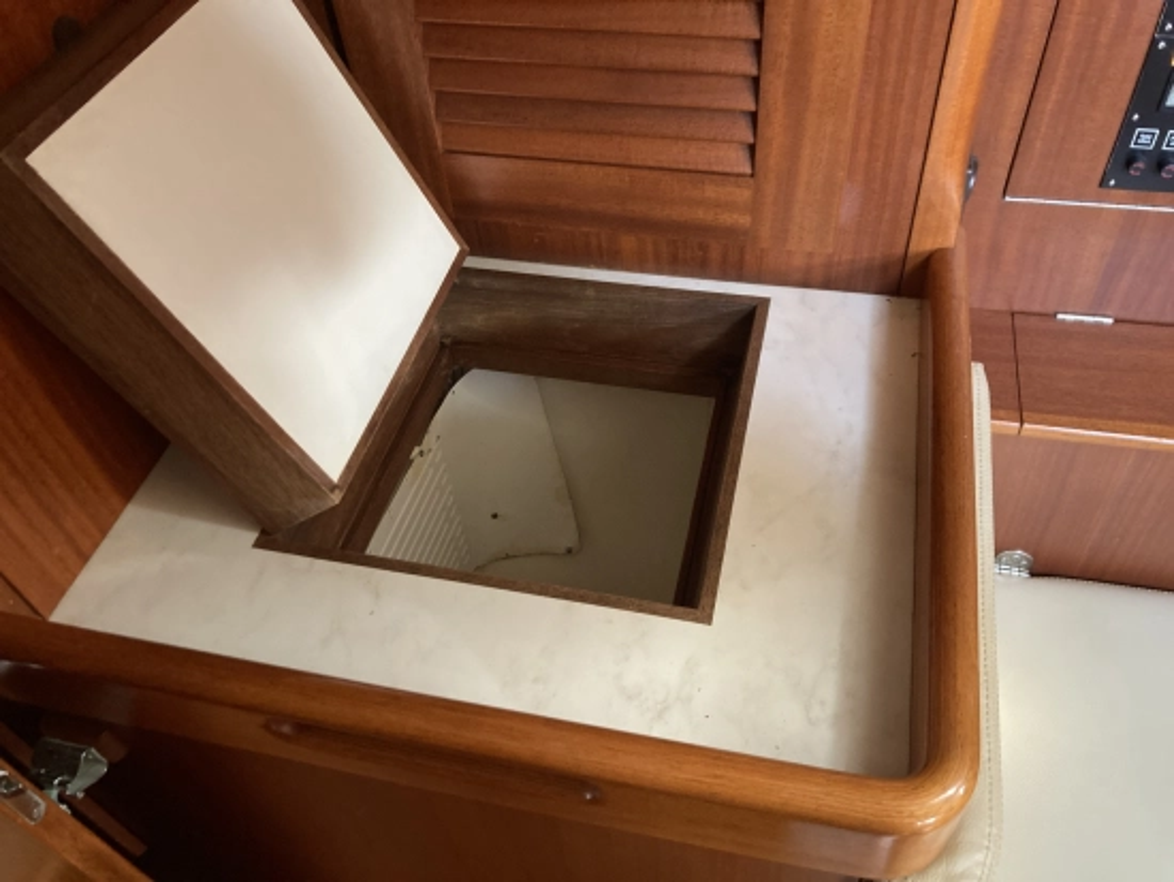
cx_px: 587
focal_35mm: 28
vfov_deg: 49.8
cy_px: 441
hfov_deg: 63.4
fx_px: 950
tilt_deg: -48.7
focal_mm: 3.99
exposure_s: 1/30
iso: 500
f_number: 1.8
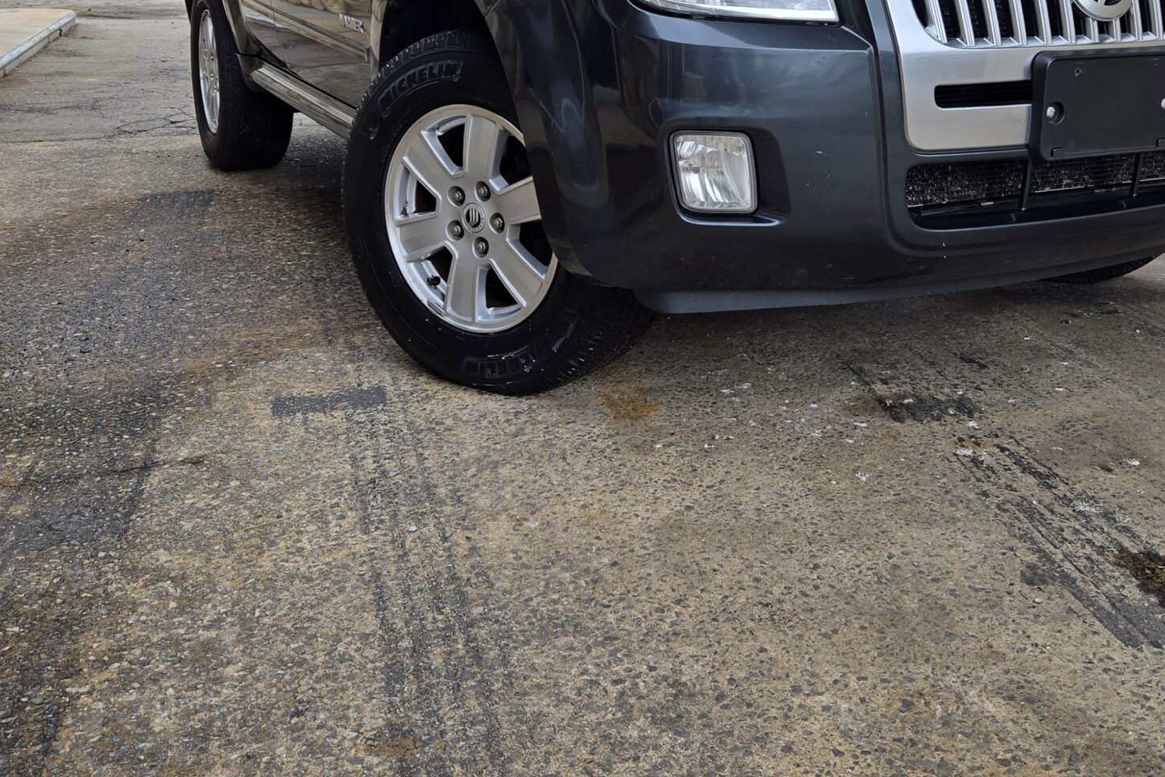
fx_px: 1359
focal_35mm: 42
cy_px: 106
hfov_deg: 45.8
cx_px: 757
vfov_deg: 30.7
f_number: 1.8
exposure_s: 1/1027
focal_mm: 5.4
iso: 25
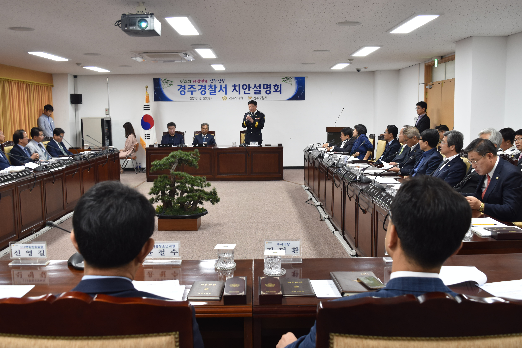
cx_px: 258
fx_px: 515
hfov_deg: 53.8
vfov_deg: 37.3
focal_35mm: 36
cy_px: 177
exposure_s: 1/20
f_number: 5.6
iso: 400
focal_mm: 23
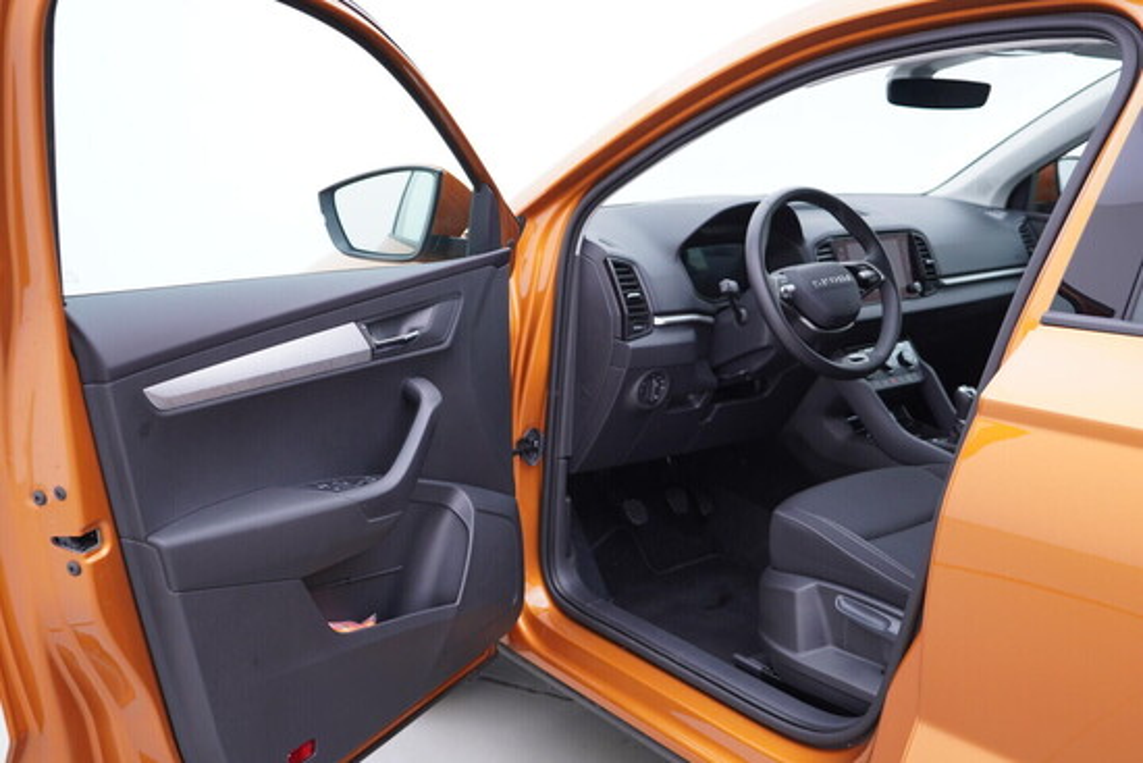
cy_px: 382
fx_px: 1143
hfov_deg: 53.1
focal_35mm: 36
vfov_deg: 36.9
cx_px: 572
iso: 160
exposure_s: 1/40
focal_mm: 24
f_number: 2.8
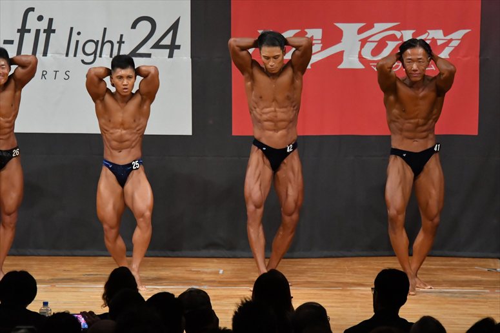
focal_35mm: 240
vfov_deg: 5.7
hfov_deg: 8.6
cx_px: 250
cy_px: 166
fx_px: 3332
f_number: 5.6
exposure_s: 1/400
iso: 7200
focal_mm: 160
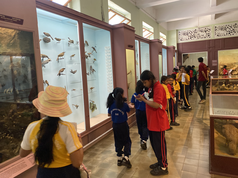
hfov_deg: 67.3
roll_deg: +3.5
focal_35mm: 26
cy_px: 89
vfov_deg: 53.1
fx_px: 179
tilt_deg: -5.6
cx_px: 119
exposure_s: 1/50
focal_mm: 4.25
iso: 400
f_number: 1.8
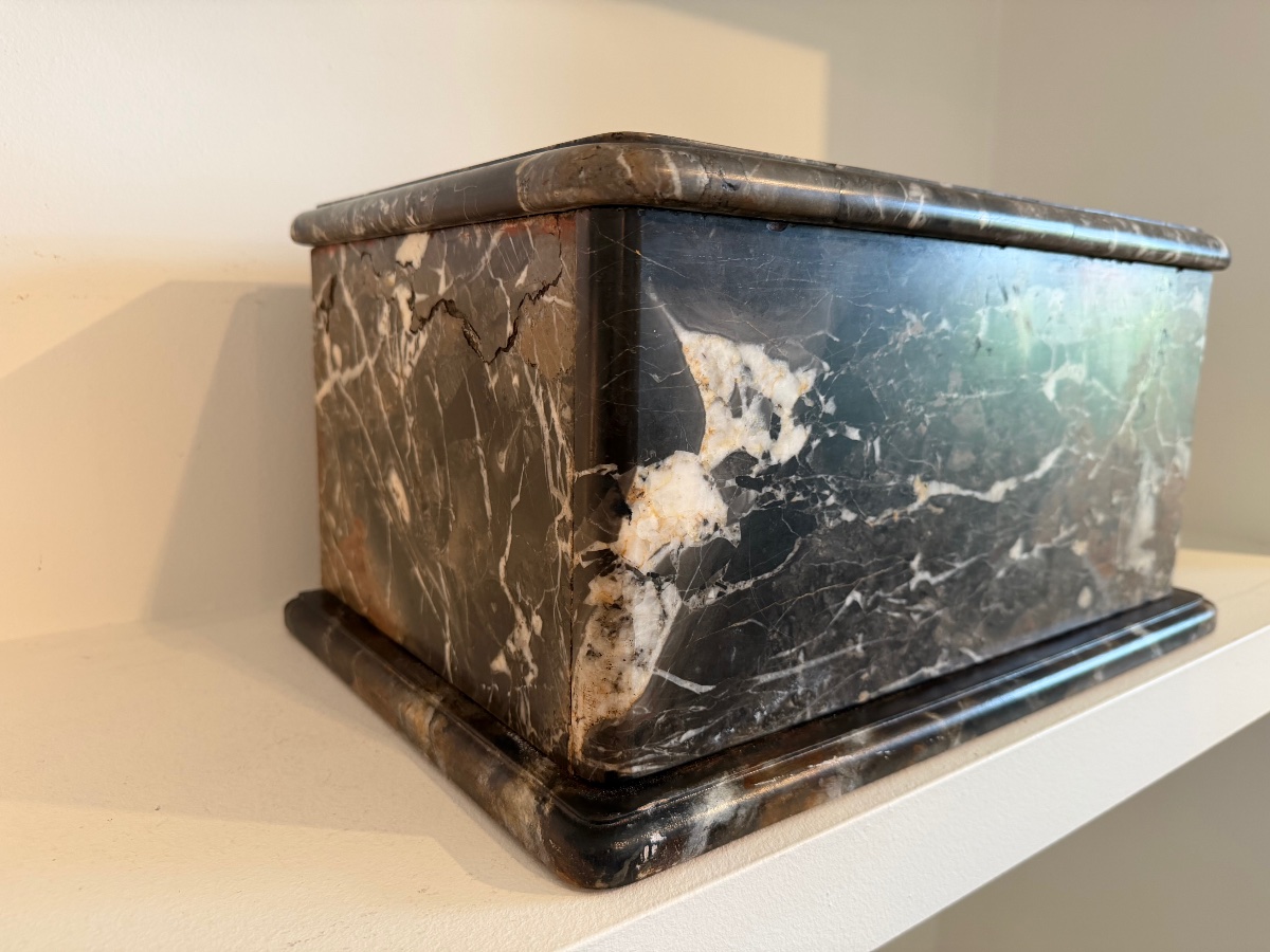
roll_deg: -0.2
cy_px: 476
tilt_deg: -9.0
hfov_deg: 71.6
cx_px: 635
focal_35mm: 24
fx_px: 881
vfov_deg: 56.8
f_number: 1.78
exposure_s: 1/50
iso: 200
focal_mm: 6.76
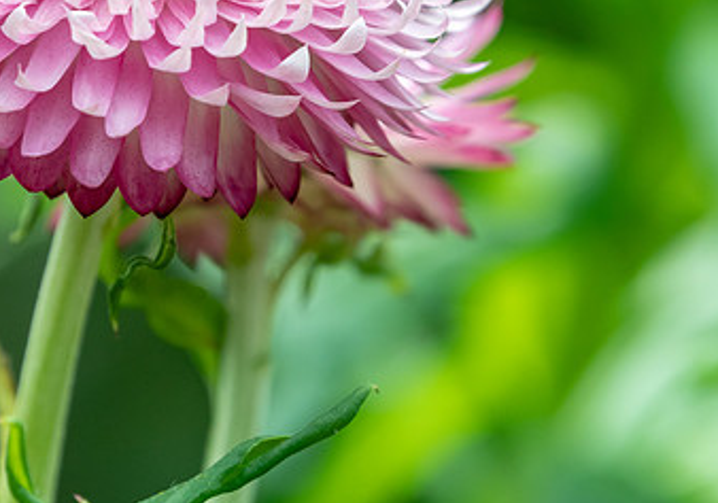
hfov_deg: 1.7
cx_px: 120
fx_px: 23509
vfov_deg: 1.2
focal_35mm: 1160
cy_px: 51
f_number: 8
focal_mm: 400
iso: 400
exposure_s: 1/200
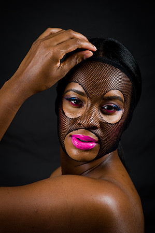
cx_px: 78
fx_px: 1295
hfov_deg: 6.9
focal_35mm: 200
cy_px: 116
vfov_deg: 10.3
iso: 200
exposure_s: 1/125
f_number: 5.6
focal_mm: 200
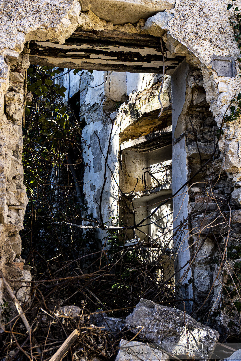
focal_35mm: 39
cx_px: 120
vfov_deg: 50.1
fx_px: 387
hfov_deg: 34.6
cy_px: 185
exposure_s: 1/350
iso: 200
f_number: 4.5
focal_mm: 25
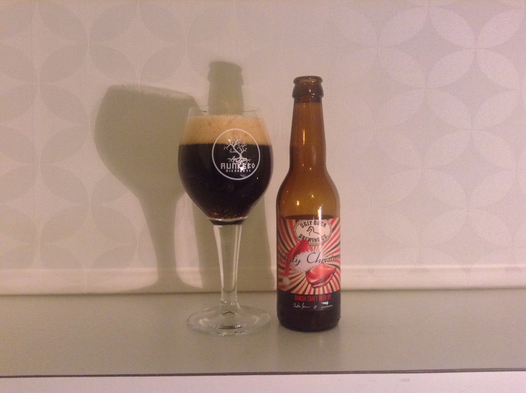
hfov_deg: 55.4
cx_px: 263
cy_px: 196
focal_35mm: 33
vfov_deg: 42.8
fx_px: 501
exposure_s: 1/17
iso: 250
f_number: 2.4
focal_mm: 3.3
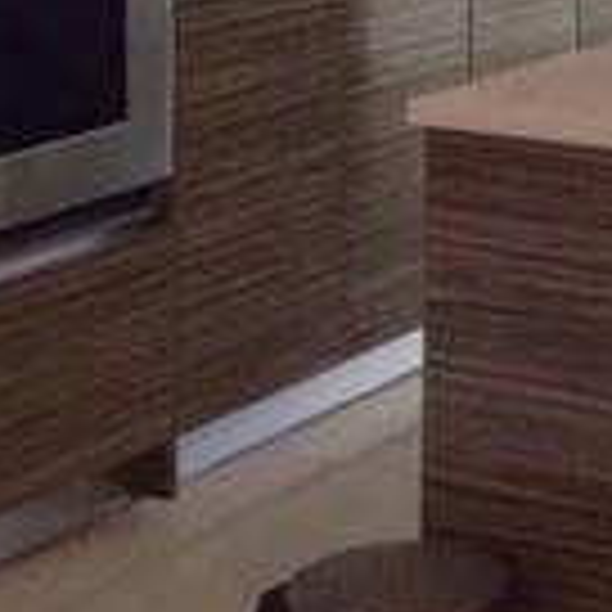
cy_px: -378
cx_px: 850
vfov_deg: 13.4
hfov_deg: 13.7
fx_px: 2420
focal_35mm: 121
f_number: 2.2
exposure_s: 1/120
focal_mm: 4.15
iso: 50
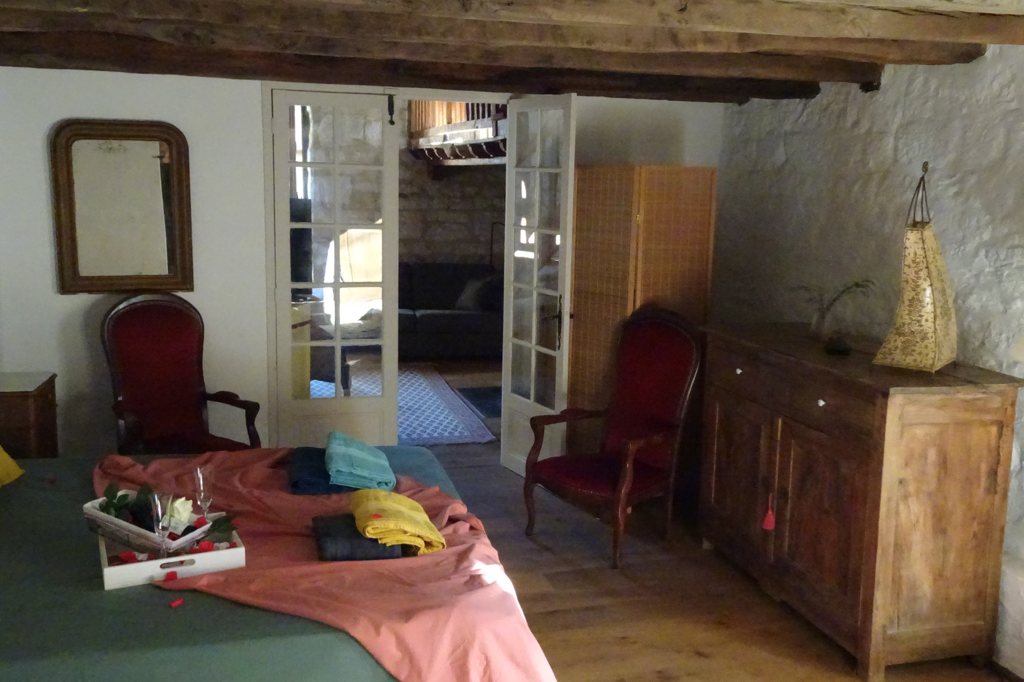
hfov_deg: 57.2
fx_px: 939
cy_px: 328
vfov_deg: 40.0
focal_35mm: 33
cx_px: 515
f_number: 4
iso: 3200
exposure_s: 1/200
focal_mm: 5.26
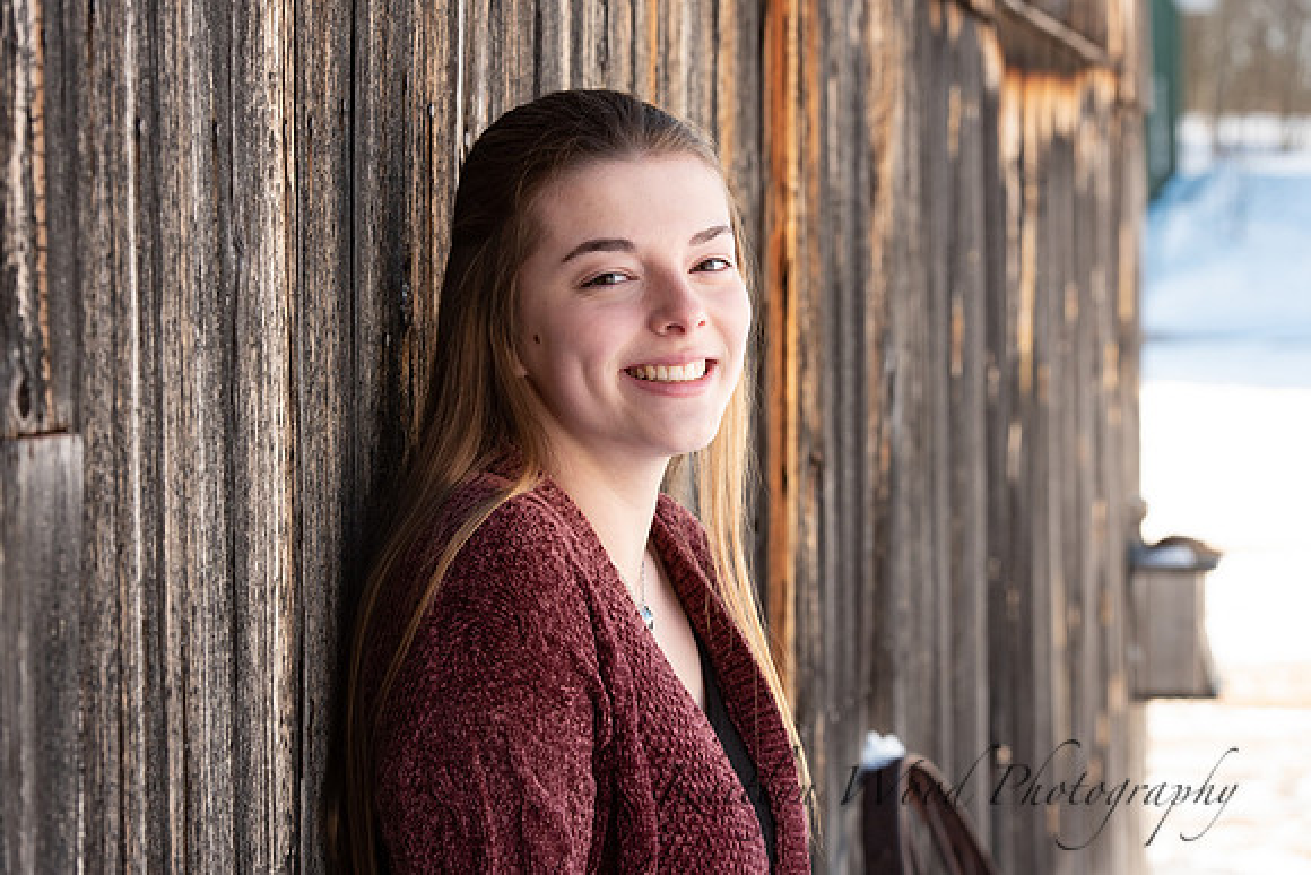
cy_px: 438
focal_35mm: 110
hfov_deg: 18.6
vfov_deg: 12.5
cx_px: 656
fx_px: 4007
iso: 400
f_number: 8
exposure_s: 1/200
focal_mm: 110
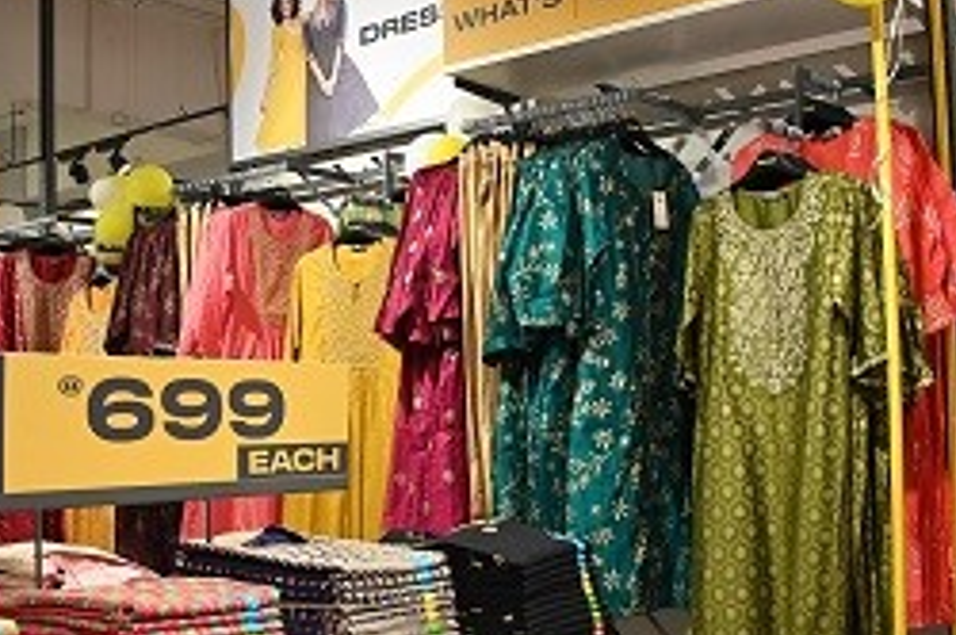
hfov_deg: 28.8
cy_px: 402
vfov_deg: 19.4
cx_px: 348
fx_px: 1856
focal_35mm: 70
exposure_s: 1/125
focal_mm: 35
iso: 250
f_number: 4
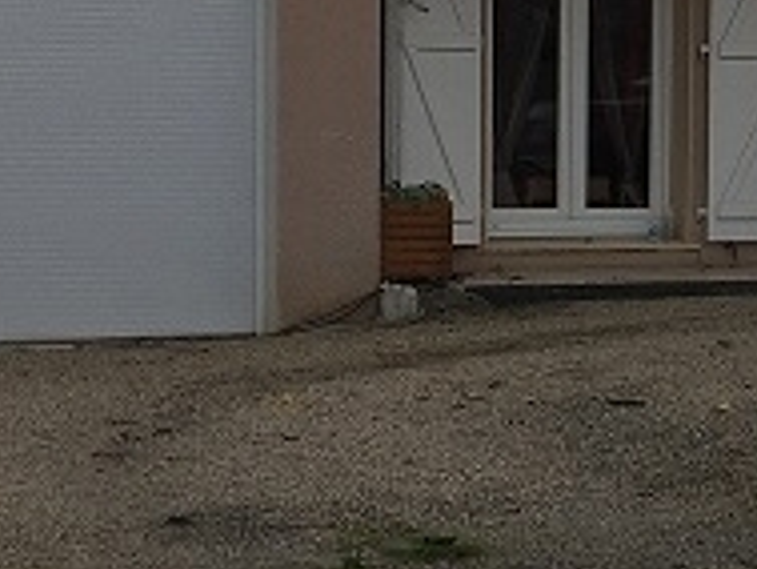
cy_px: 260
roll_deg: -0.8
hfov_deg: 15.0
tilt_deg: -3.8
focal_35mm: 125
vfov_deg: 11.9
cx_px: 993
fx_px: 2735
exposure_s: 1/732
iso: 32
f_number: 2.2
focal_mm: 4.15
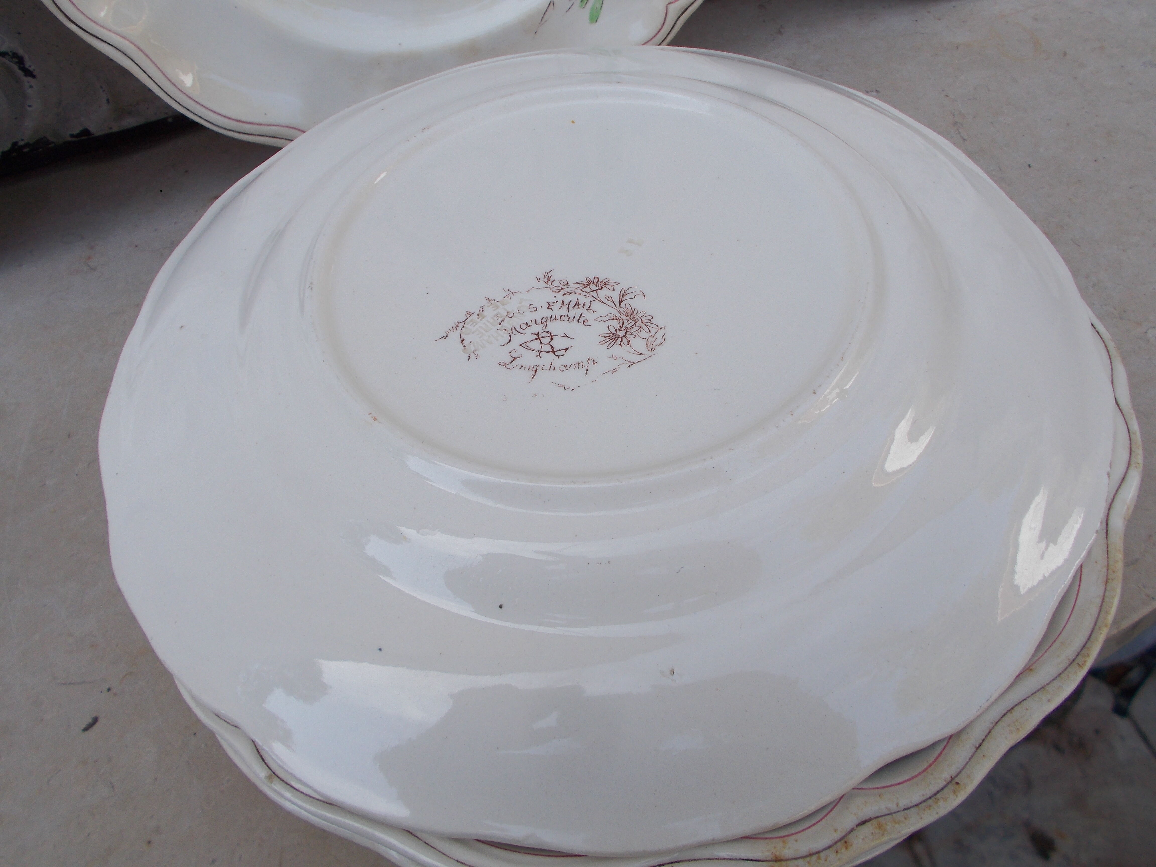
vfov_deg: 46.8
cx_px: 578
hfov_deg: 60.0
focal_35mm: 30
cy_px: 434
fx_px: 1002
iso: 80
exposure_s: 1/250
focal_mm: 5.3
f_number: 3.4
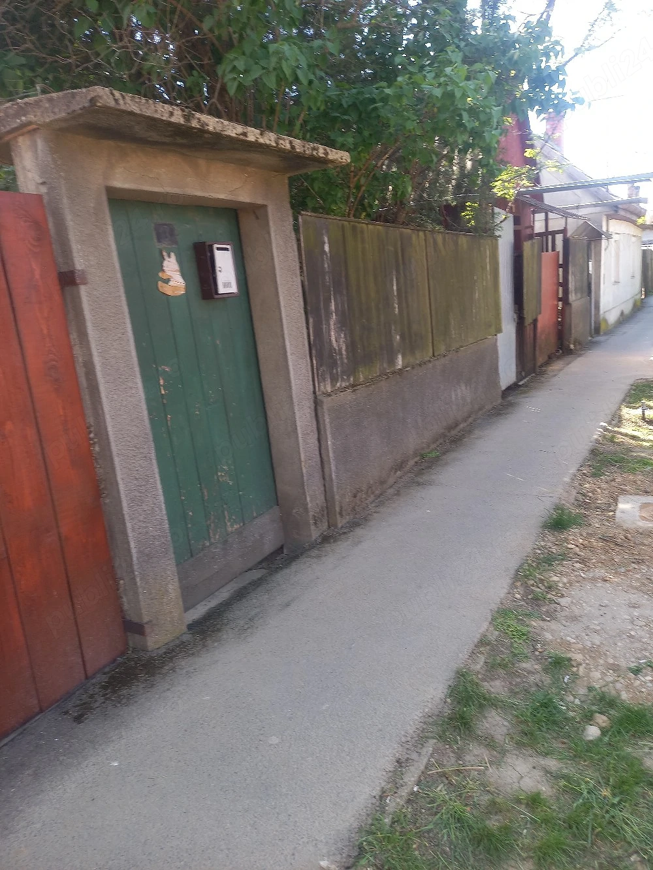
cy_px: 435
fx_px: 629
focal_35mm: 25
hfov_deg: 54.9
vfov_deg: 69.4
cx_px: 326
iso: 50
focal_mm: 4.65
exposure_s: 1/101
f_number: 1.8
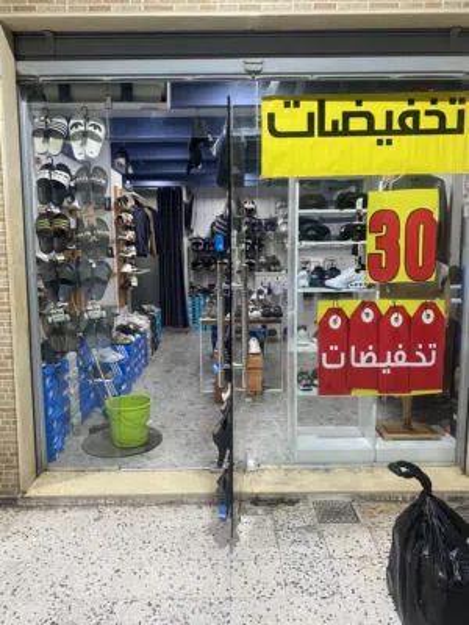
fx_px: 470
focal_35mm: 26
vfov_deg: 67.3
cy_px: 312
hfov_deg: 53.1
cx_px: 234
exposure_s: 1/50
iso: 80
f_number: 1.8
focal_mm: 4.25
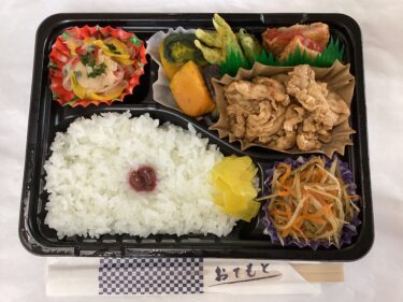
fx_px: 361
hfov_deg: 58.4
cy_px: 151
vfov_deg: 45.4
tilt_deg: -82.0
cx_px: 202
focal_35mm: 31
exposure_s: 1/60
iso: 250
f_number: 2.4
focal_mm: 3.3
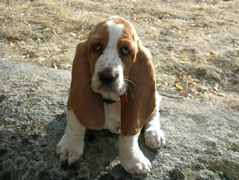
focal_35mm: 69
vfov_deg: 21.3
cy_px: 90
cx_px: 120
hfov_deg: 28.1
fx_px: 477
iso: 50
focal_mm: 10.5
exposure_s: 1/334
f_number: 3.7
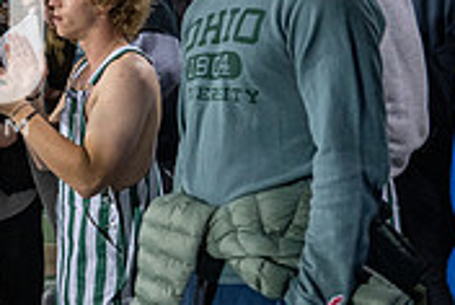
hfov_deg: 22.6
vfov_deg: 17.1
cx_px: -150
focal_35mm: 79
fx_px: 1000
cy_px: 35
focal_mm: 24
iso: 1250
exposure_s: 1/500
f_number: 3.2
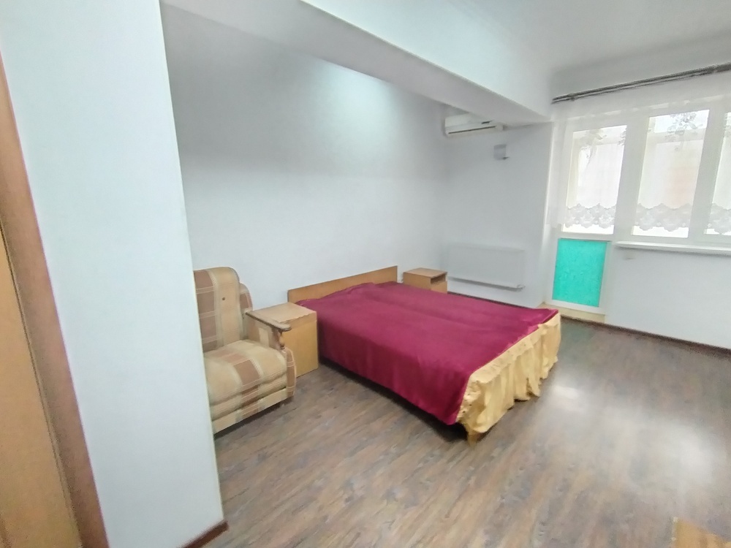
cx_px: 366
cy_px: 274
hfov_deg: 94.5
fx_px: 338
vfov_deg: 78.1
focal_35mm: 16
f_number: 2.2
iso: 601
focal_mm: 1.42
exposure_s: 1/24
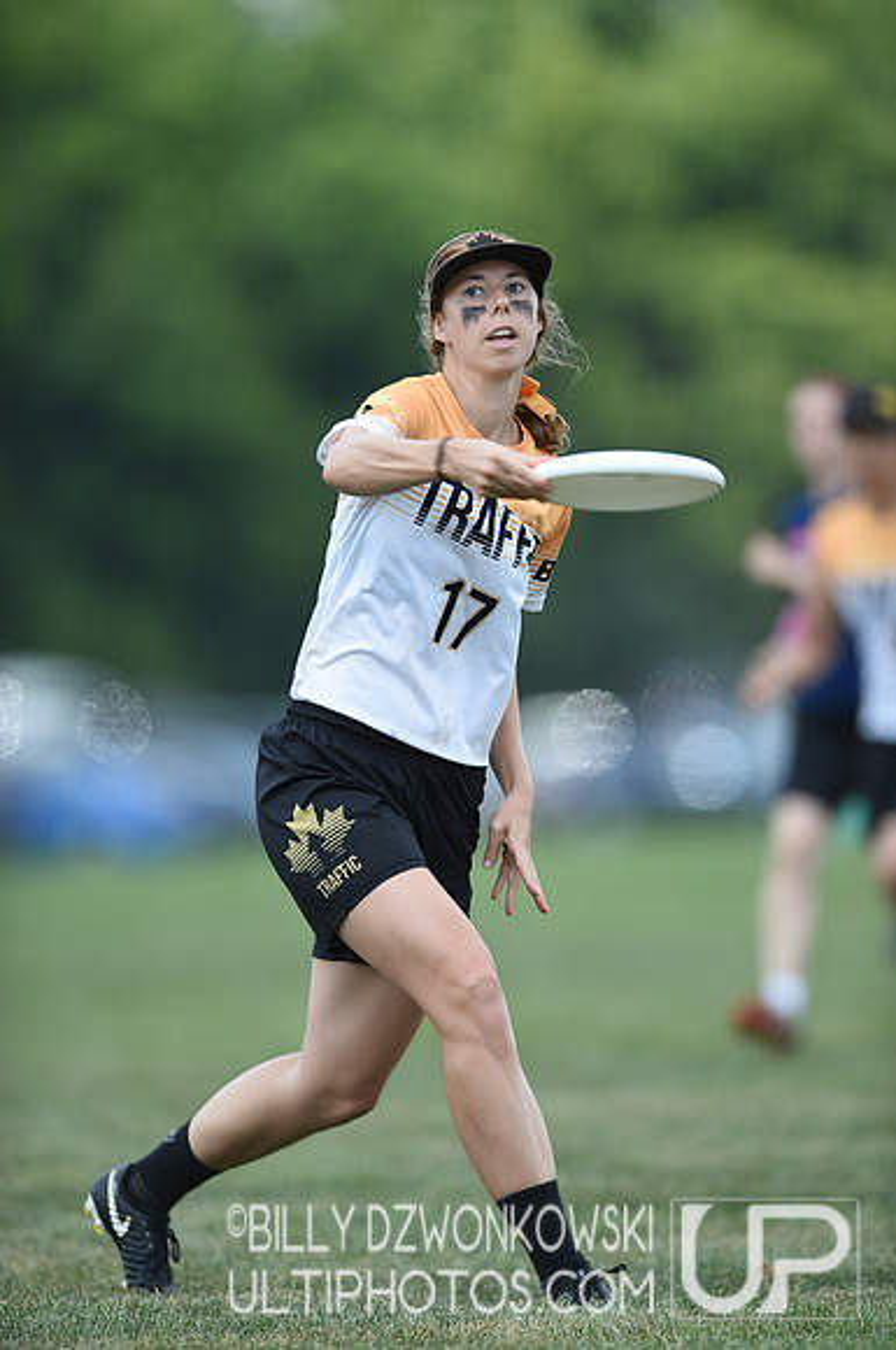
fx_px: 14977
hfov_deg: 3.4
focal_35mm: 400
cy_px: 675
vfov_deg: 5.2
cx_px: 448
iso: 100
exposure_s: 1/800
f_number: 2.8
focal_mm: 400
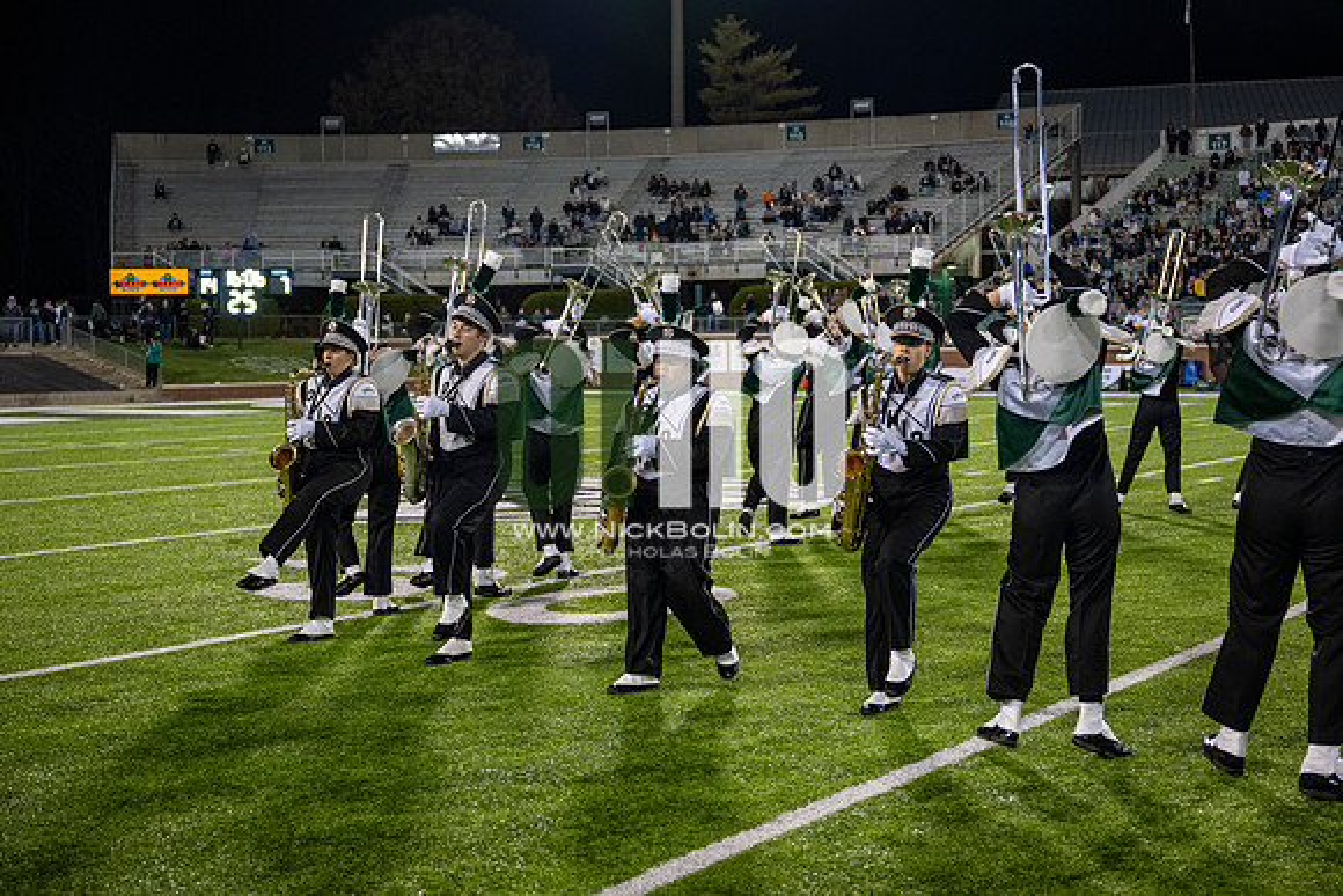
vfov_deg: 29.9
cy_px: 448
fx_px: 1679
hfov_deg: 43.6
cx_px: 672
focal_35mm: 45
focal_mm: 45
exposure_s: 1/500
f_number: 3.2
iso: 1250
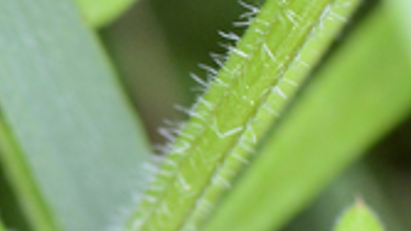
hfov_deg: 6.5
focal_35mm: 329
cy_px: 377
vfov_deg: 3.7
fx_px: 3586
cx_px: -190
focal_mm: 105
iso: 640
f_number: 6.3
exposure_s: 1/160
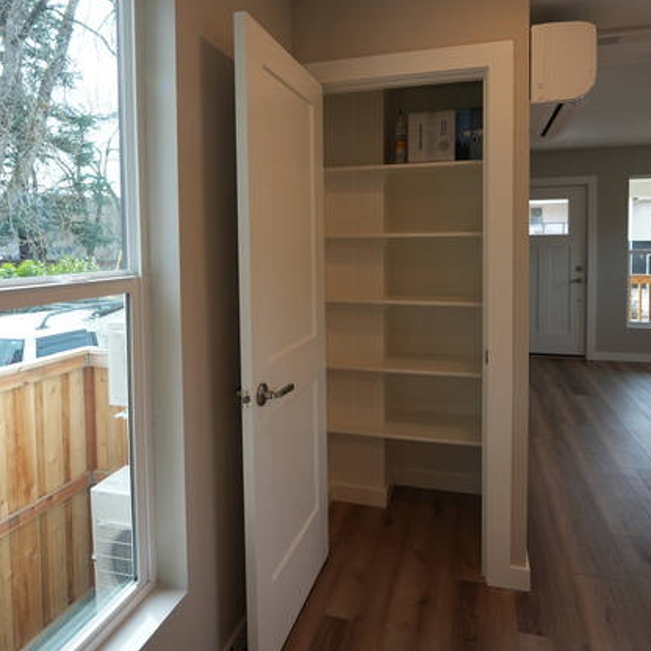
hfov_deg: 67.2
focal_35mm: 23
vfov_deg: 66.8
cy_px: 269
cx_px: 338
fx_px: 489
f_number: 4
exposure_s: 1/160
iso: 320
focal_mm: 10
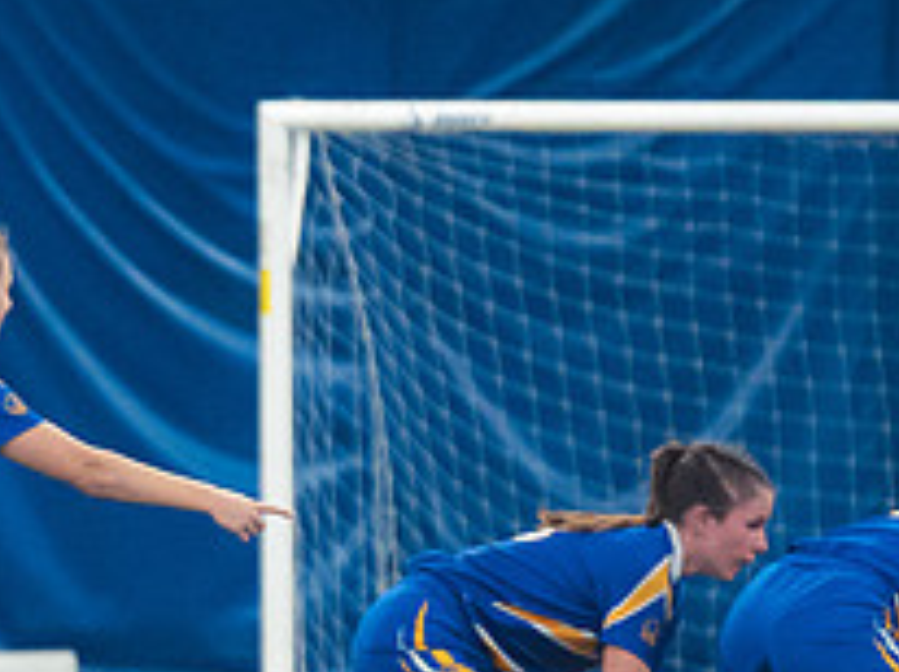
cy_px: 653
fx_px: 27808
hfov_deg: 1.9
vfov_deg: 1.4
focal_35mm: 1072
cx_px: -51
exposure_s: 1/320
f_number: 2.8
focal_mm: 200
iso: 4000
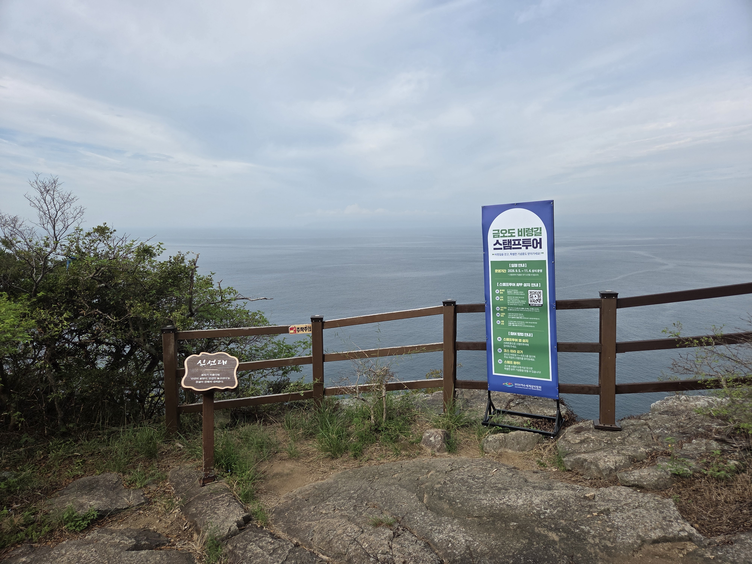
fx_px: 500
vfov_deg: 58.9
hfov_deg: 73.9
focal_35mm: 23
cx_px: 376
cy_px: 282
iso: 80
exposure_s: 1/4460
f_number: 1.8
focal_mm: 5.4
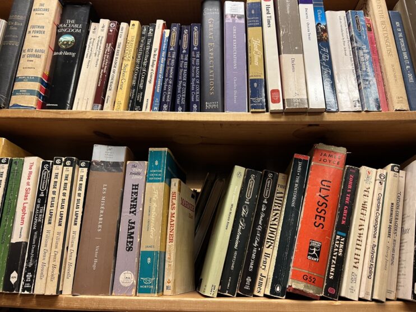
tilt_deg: +17.4
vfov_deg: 53.1
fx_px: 313
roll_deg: -1.3
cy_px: 156
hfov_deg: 67.3
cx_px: 208
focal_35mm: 26
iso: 125
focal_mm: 5.7
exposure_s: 1/62
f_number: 1.5
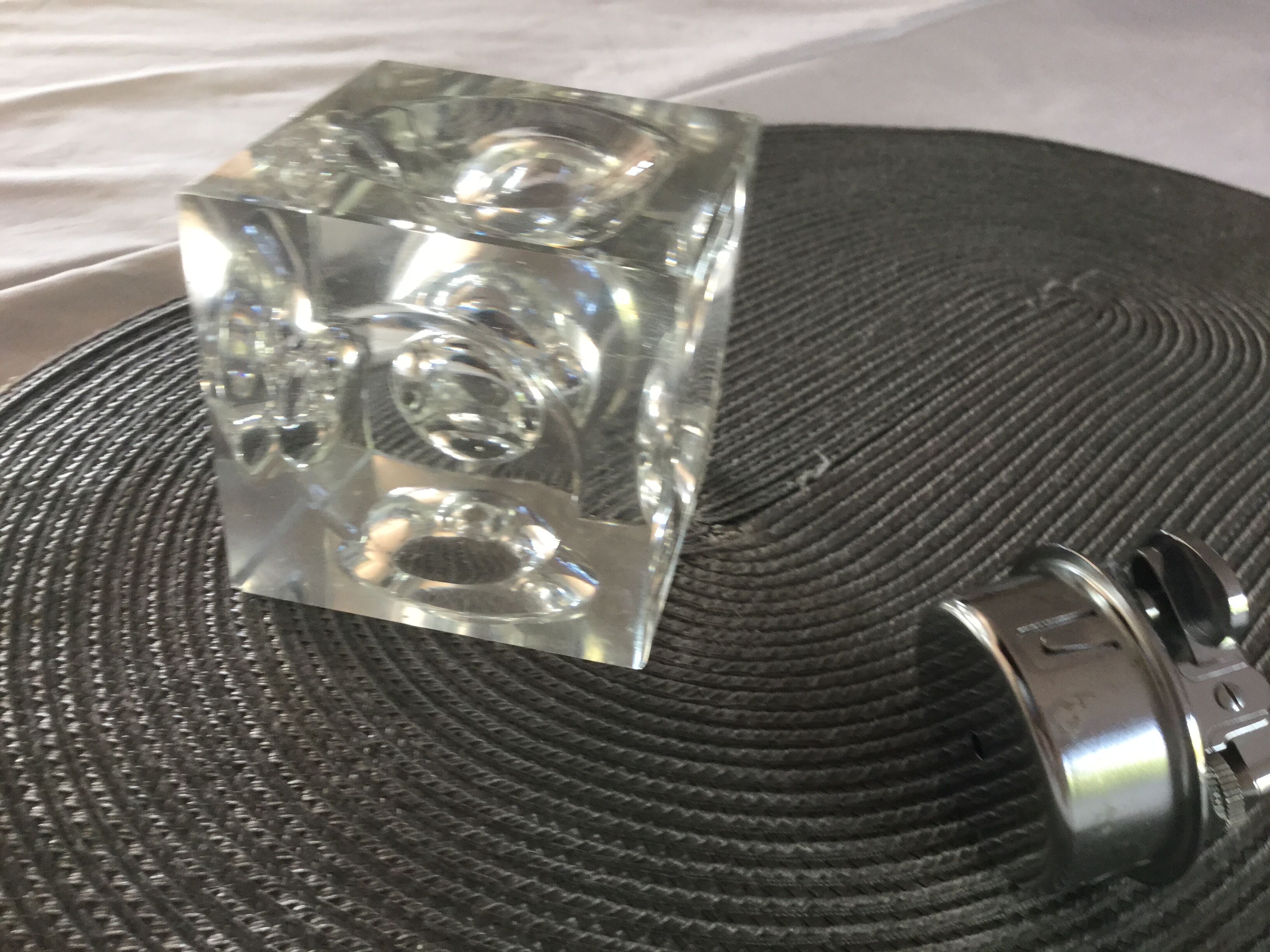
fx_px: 1137
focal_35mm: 31
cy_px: 476
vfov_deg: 45.4
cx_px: 635
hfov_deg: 58.4
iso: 64
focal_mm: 3.3
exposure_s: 1/33
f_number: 2.4
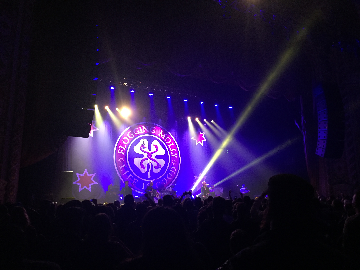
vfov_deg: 48.2
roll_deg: +0.4
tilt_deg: +11.3
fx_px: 302
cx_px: 180
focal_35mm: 29
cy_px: 135
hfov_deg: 61.7
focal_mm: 4.15
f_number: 2.2
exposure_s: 1/30
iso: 160
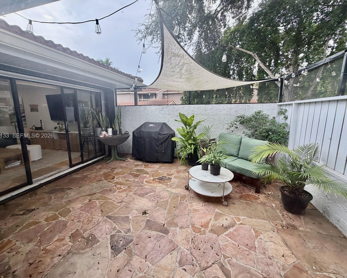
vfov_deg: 84.0
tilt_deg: -7.8
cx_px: 170
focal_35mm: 15
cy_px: 136
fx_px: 154
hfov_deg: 96.8
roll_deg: -1.0
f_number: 2.2
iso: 80
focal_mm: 2.22
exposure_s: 1/121
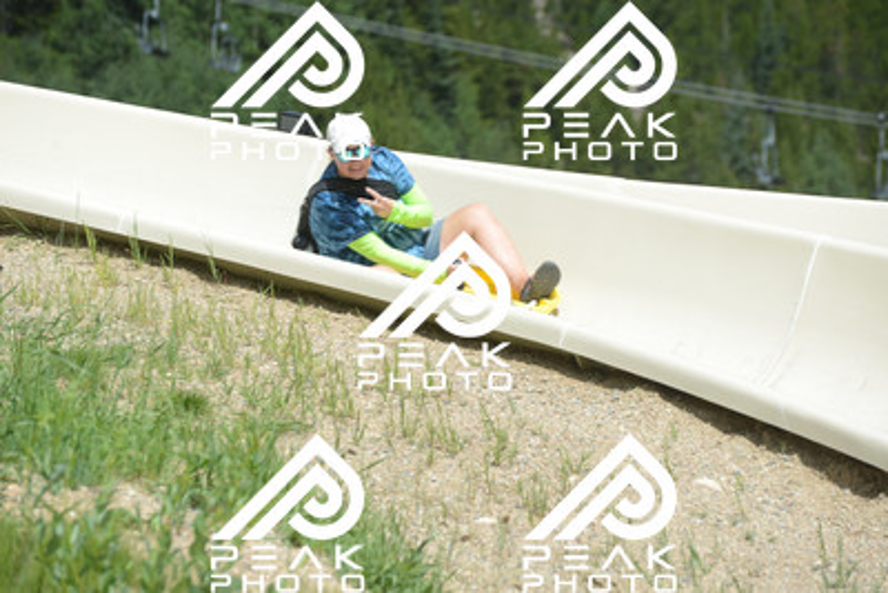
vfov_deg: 7.0
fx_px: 4811
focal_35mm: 195
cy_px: 296
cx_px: 444
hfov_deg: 10.5
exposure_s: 1/640
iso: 180
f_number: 6.3
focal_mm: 195
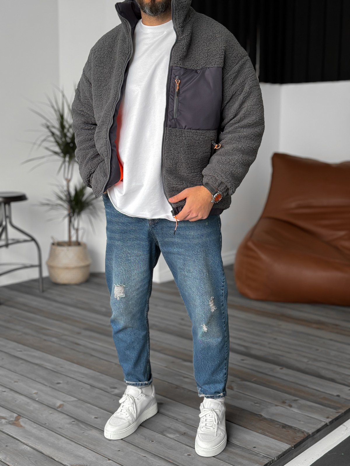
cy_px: 233
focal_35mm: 48
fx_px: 647
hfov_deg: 30.3
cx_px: 175
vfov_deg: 39.7
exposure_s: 1/60
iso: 100
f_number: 1.8
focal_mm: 6.86
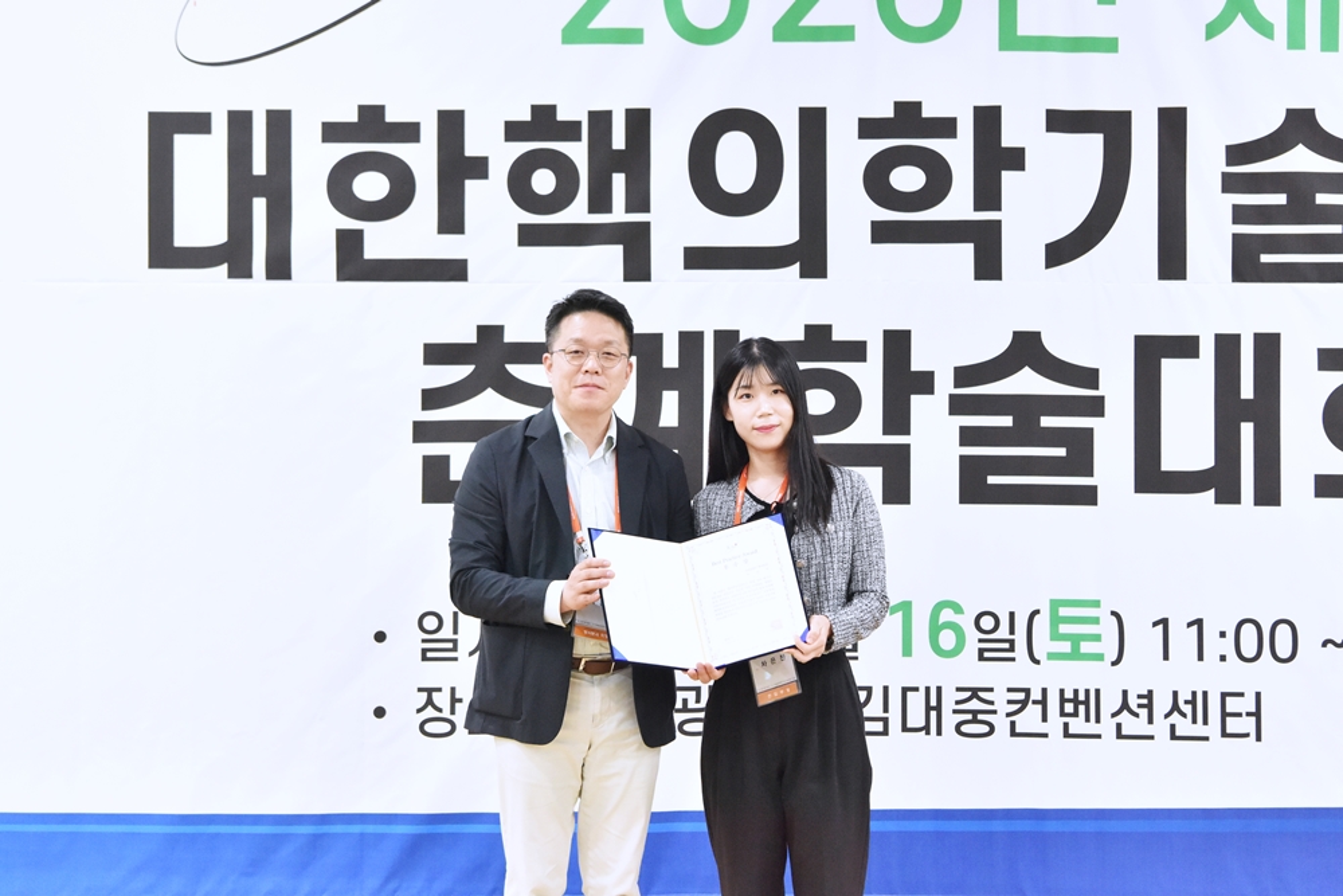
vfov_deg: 27.0
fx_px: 1865
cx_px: 672
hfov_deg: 39.6
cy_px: 448
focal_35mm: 50
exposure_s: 1/200
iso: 6400
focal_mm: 50
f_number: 5
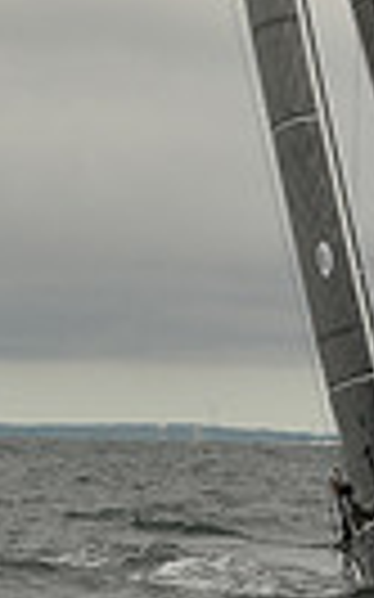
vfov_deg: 4.9
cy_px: -396
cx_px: 137
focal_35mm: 422
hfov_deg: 3.1
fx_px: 6890
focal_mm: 95
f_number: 9
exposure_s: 1/800
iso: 320
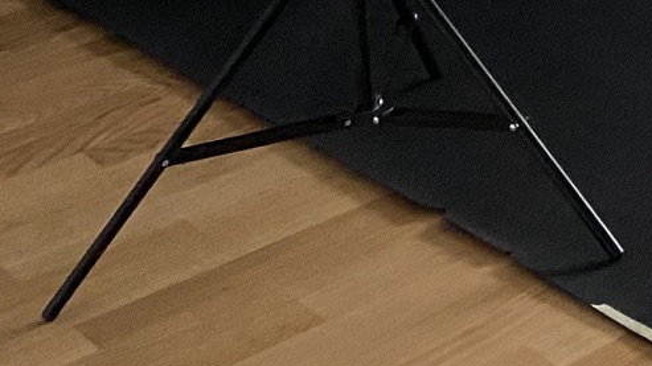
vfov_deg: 9.2
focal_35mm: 115
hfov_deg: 16.3
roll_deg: +1.5
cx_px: 1100
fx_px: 1988
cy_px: -584
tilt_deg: -7.7
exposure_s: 1/63
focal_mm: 4.25
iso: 125
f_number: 1.8
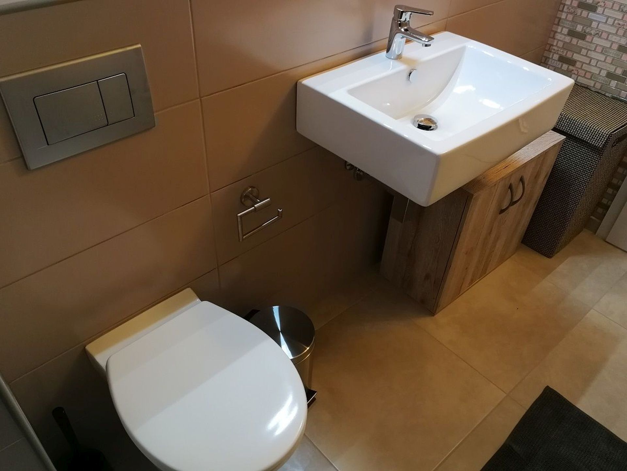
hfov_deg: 65.3
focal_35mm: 27
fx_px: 489
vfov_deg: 51.4
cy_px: 236
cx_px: 314
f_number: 2.2
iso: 400
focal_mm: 3.95
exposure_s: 1/30
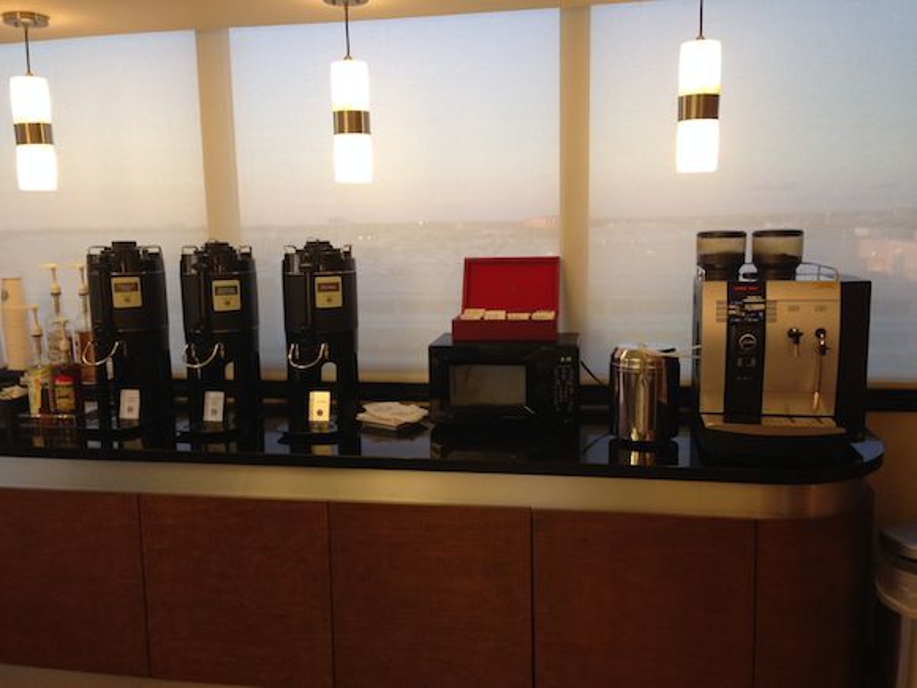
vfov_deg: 42.9
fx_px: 874
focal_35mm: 33
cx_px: 458
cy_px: 344
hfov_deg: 55.4
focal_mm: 4.12
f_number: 2.4
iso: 125
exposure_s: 1/20
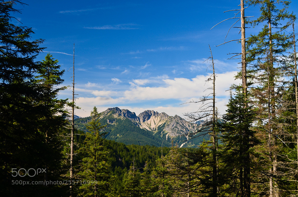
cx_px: 149
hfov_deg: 41.2
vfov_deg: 27.9
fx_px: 396
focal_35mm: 48
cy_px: 98
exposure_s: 1/200
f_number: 7.1
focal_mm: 32
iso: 200
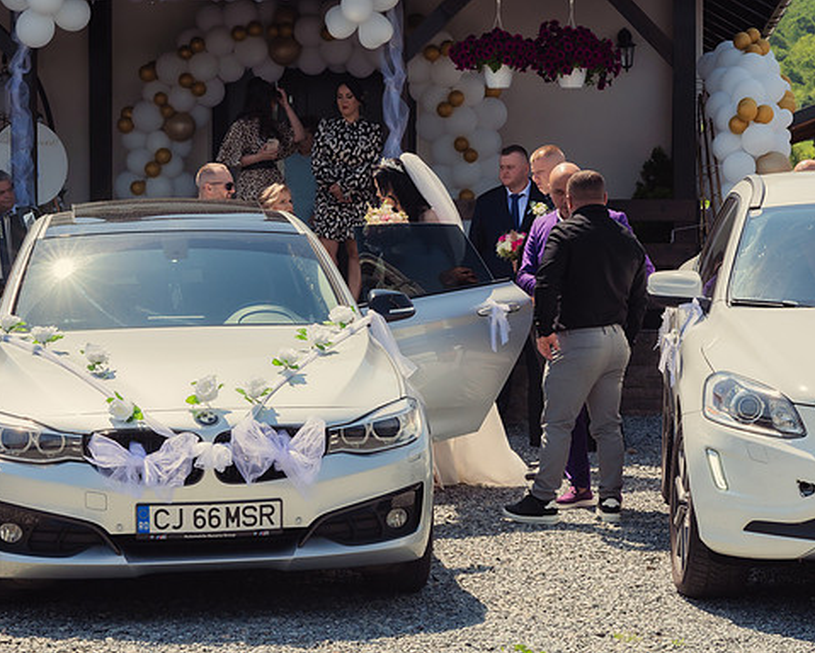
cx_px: 428
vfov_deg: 15.0
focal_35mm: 103
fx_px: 2486
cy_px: 343
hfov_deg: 18.6
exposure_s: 1/1600
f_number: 10
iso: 800
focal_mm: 85
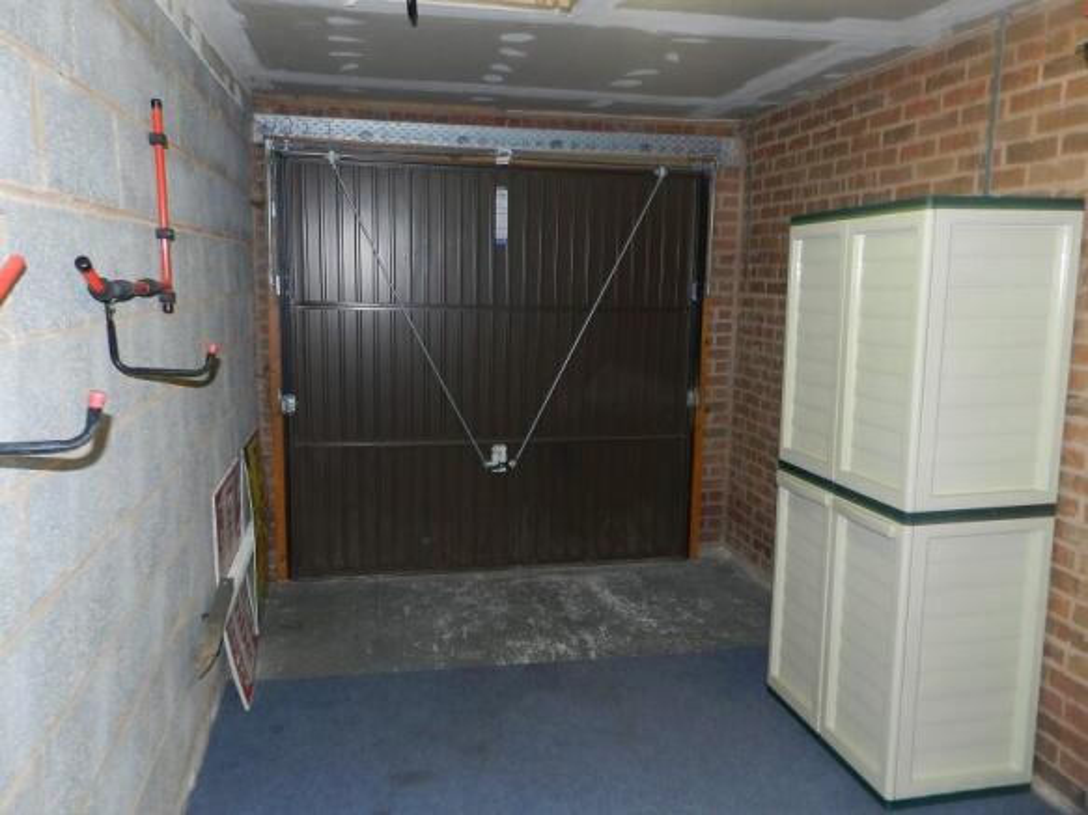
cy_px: 408
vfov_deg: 54.9
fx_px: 786
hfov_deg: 69.4
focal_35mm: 25
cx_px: 544
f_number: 3.5
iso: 200
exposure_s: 1/30
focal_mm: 4.5
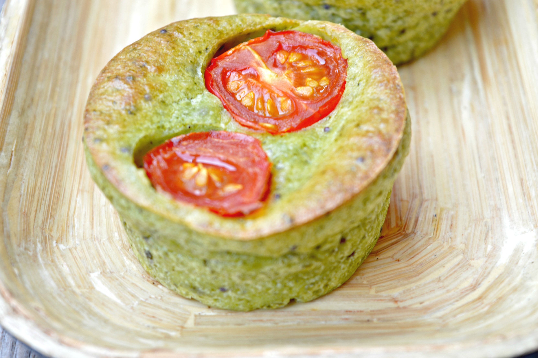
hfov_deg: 24.6
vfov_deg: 16.5
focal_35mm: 82
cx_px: 269
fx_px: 1232
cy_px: 179
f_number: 5.6
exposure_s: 1/20
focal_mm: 55
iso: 100
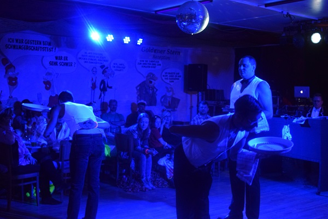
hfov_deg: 42.3
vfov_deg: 28.9
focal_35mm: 46
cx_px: 164
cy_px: 110
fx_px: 424
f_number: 4.2
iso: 1800
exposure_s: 1/60
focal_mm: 31
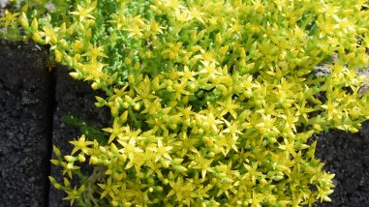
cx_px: 231
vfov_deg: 8.7
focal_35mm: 139
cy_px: 131
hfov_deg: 15.5
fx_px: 1358
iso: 200
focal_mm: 55
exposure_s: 1/250
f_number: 8
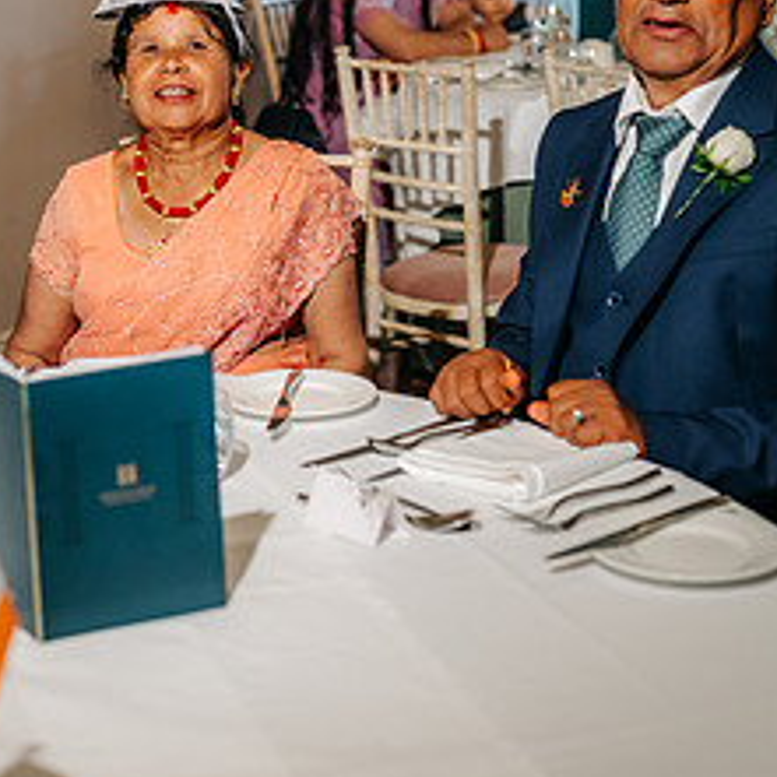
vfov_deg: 21.8
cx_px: 176
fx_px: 1981
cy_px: 132
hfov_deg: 22.0
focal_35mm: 78
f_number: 2
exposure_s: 1/200
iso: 640
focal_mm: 35
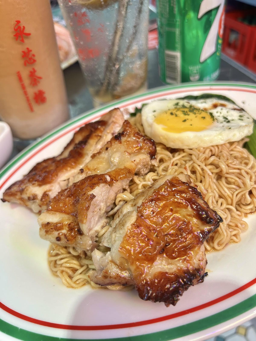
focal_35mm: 26
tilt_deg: -44.0
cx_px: 128
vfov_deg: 67.3
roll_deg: +7.1
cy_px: 170
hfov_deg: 53.1
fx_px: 256
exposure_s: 1/120
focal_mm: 5.7
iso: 125
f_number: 1.5
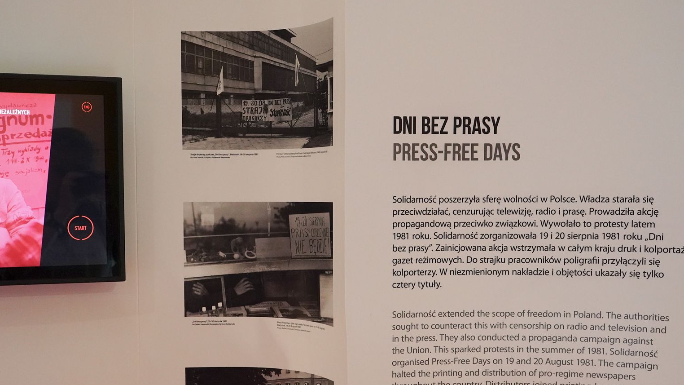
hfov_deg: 58.9
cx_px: 265
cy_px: 256
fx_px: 598
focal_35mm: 33
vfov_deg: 35.3
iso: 3200
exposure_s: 1/80
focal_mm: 24
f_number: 5
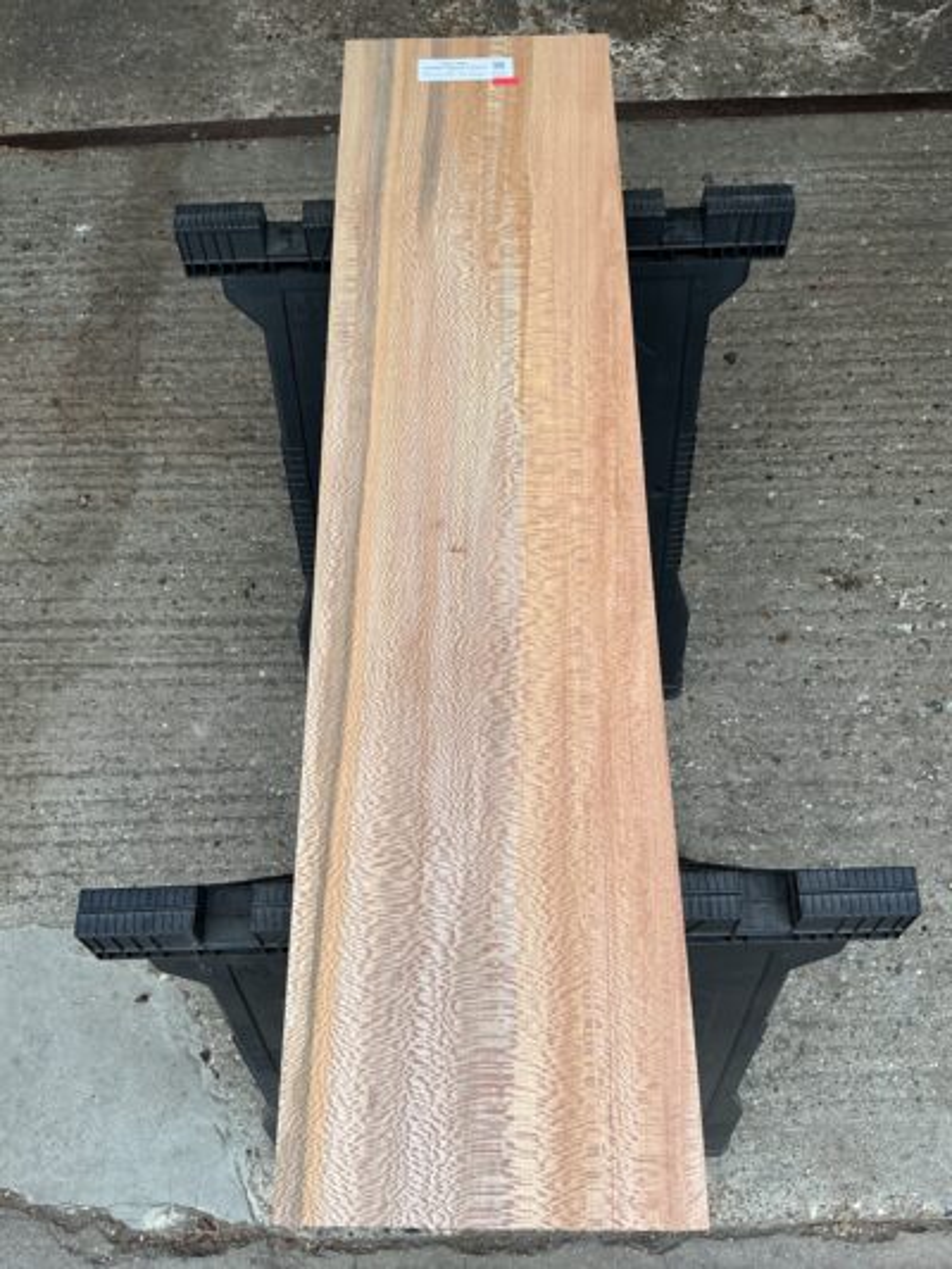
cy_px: 634
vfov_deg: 61.6
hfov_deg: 48.2
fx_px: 1063
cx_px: 476
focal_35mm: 29
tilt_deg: -66.6
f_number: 1.8
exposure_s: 1/128
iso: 16
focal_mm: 3
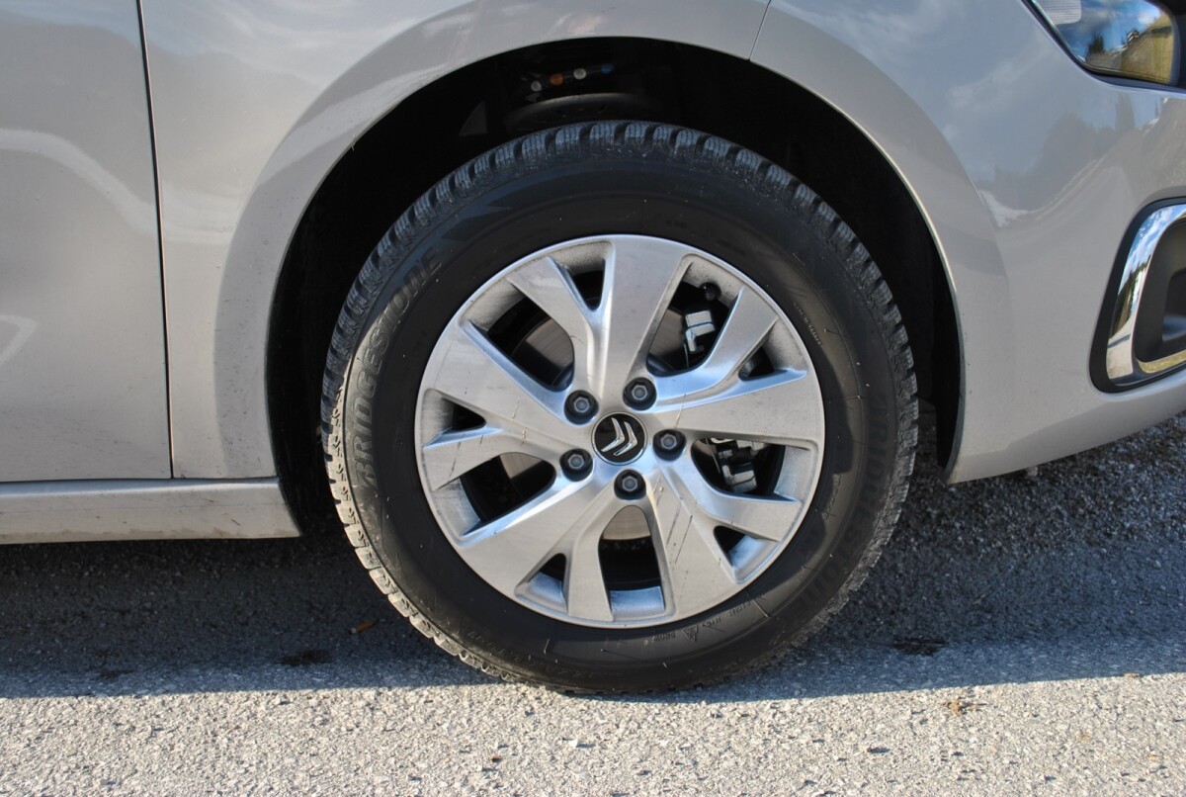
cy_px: 398
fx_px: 1189
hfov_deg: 53.0
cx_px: 593
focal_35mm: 36
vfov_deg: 37.1
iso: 100
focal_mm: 24
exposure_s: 1/125
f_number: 5.6
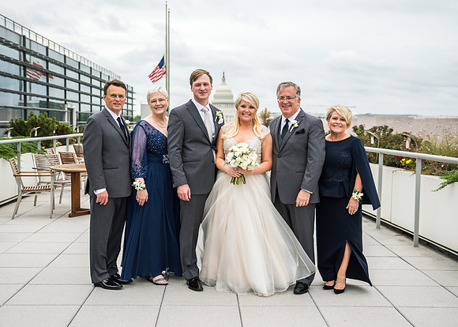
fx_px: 631
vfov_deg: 29.1
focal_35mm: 49
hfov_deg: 39.9
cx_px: 220
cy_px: 168
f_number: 2.8
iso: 400
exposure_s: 1/4000
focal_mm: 44
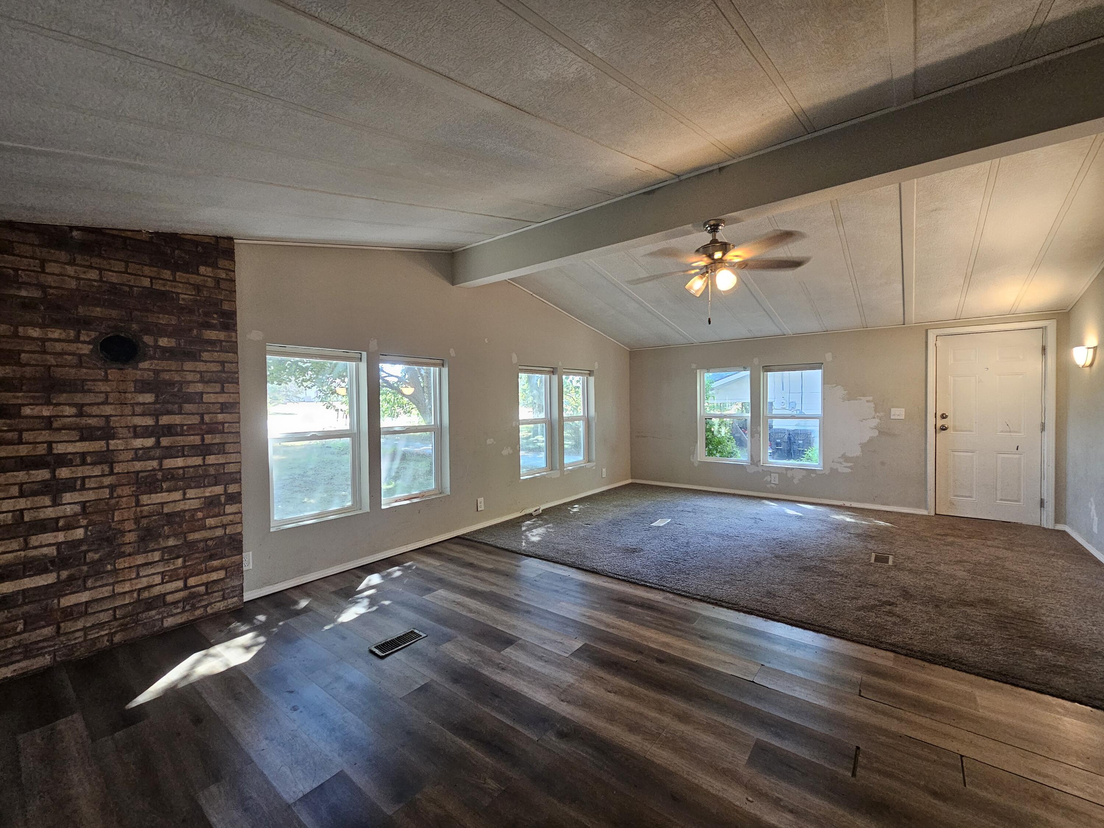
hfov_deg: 106.2
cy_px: 414
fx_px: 415
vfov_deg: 89.9
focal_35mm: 13
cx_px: 552
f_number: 2.2
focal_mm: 2.2
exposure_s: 1/60
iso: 320
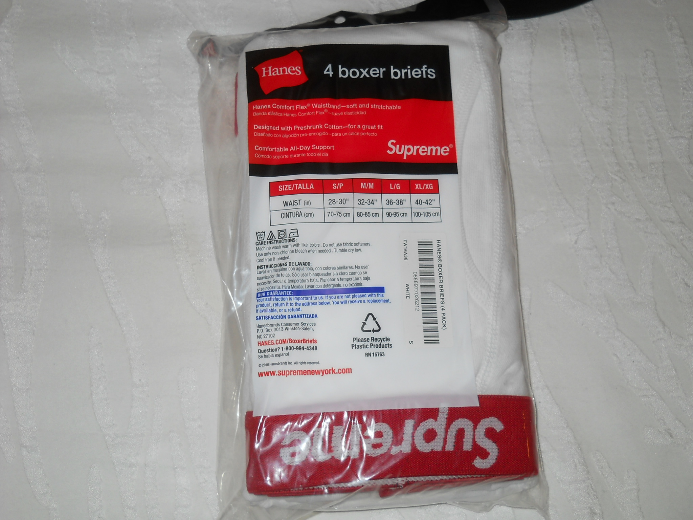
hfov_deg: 39.7
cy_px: 260
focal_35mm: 48
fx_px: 961
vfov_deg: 30.3
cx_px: 346
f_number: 3.3
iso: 80
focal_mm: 7.88
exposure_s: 1/30
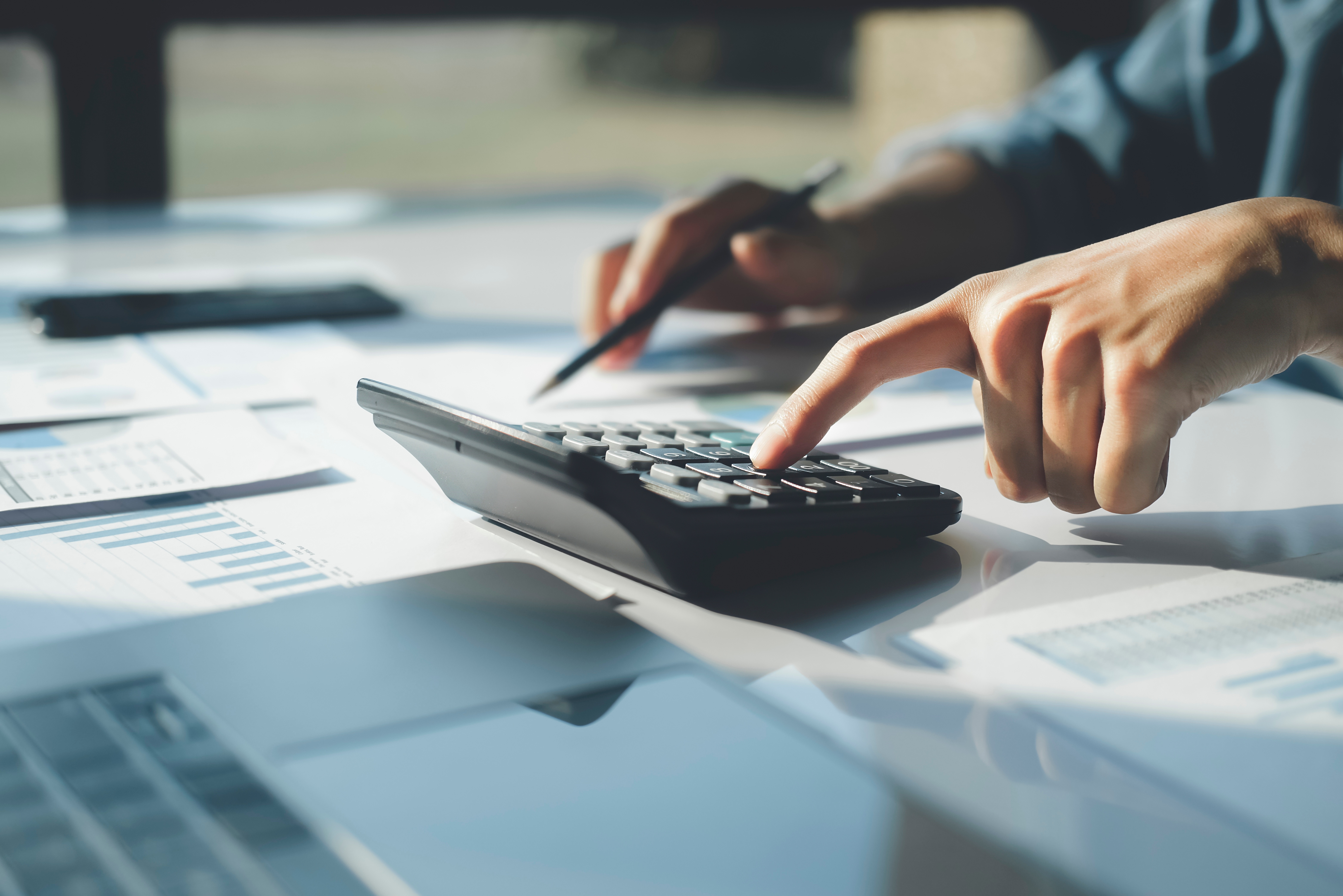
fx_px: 1977
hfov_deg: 37.5
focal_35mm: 53
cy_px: 448
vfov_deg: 25.5
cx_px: 672
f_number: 2
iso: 250
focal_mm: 35
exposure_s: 1/1000
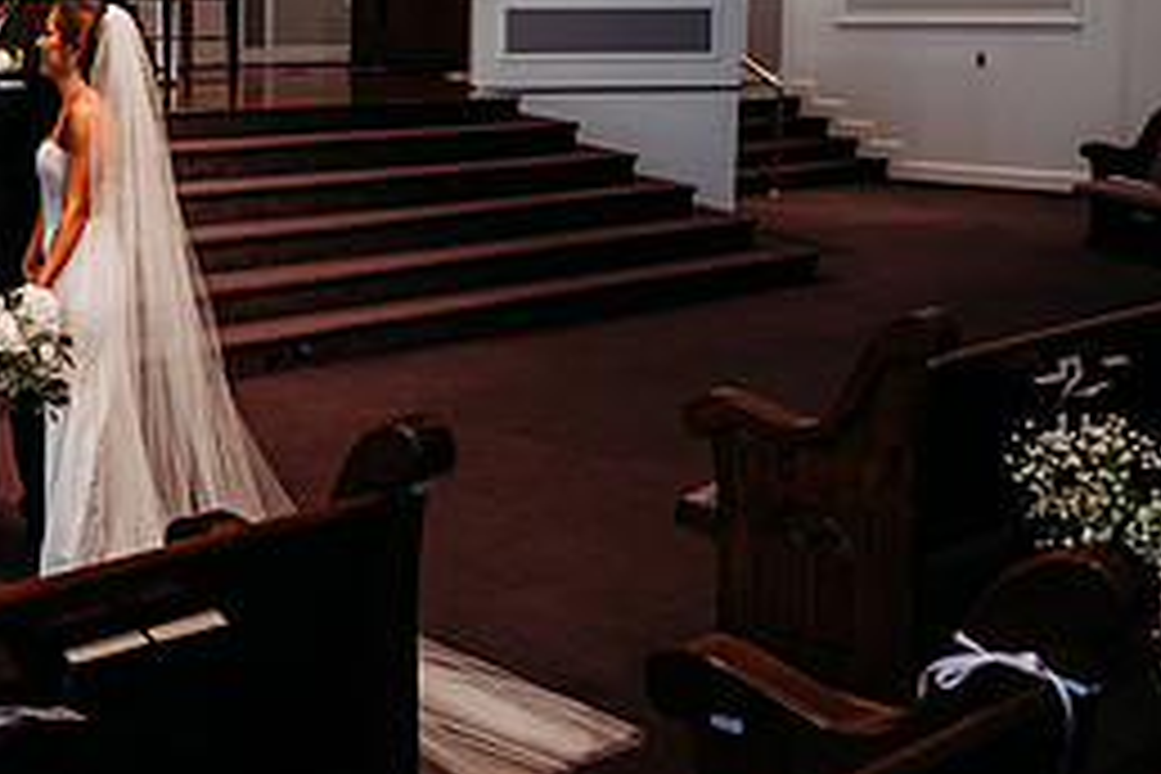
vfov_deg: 24.8
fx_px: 1741
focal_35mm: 54
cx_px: 108
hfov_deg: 34.7
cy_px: 200
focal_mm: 24
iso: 640
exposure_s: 1/160
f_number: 2.5
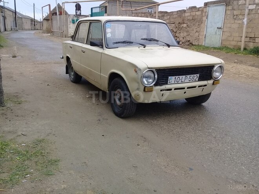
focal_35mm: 31
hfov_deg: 58.4
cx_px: 130
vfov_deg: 45.4
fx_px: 232
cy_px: 97
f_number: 2.2
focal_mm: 3.3
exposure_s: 1/228
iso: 50
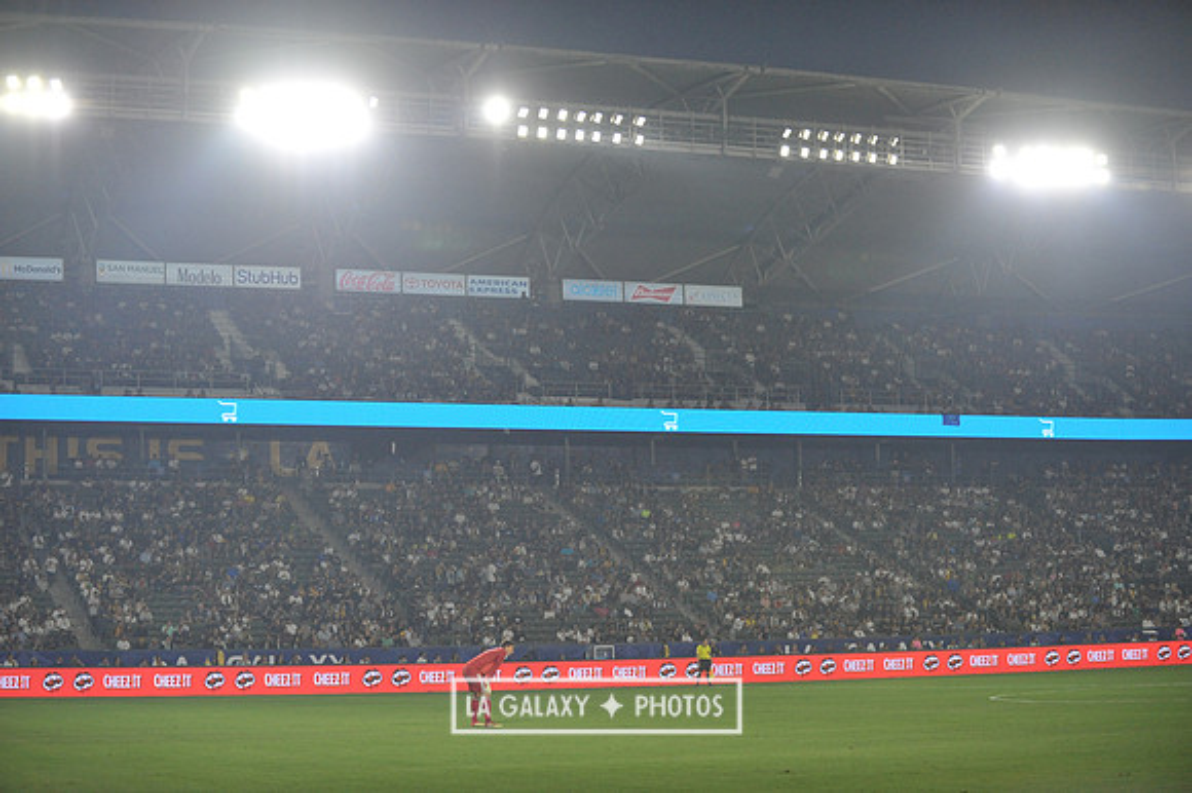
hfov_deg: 27.0
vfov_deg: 18.2
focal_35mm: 75
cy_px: 396
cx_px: 596
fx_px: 2482
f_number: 3.2
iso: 3200
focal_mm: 75
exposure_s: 1/2500
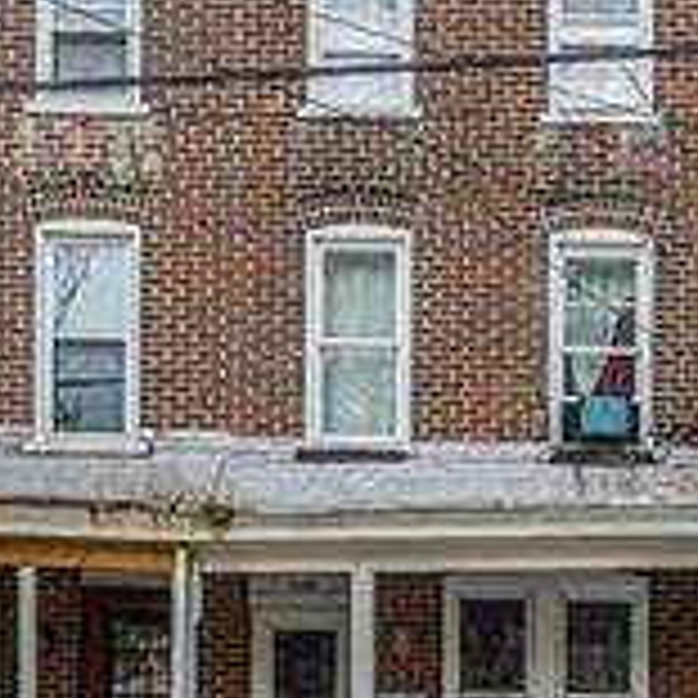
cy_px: 549
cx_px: 446
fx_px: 1437
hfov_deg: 27.2
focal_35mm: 63
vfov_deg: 26.8
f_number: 8
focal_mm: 18
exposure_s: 1/50
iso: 100
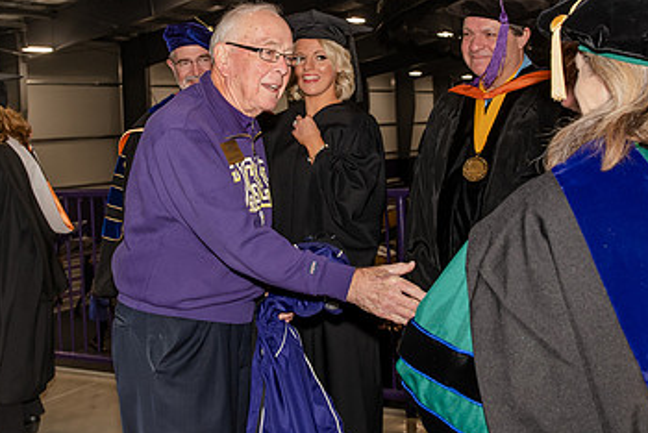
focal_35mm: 53
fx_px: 955
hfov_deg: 37.5
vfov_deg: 25.4
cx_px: 304
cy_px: 132
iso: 1000
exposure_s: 1/160
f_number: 6.3
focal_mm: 32
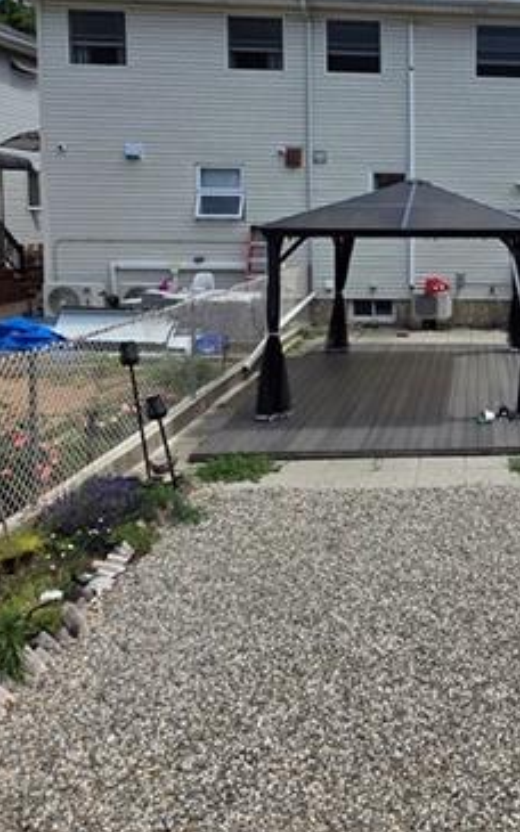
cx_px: 525
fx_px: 658
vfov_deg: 62.8
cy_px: 269
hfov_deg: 38.2
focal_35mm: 29
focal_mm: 2.2
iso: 40
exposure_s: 1/3309
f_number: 1.9
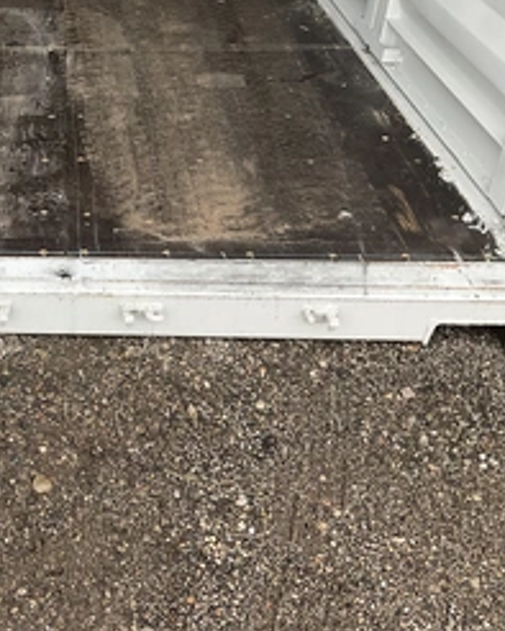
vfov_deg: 40.1
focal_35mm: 46
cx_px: 26
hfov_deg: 30.9
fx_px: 859
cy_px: 249
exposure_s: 1/122
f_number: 1.8
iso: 40
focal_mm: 3
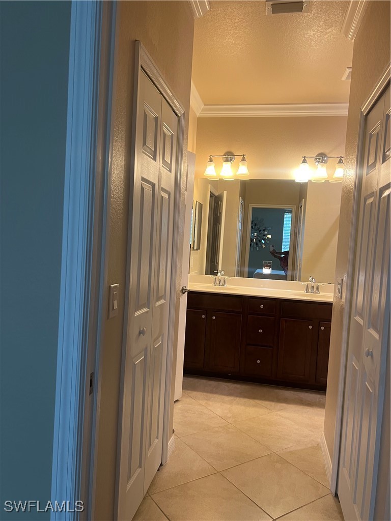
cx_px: 196
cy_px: 260
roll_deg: -2.6
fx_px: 392
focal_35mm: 26
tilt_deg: -3.0
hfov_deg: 53.1
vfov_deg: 67.3
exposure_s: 1/60
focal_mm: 5.7
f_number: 1.5
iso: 125
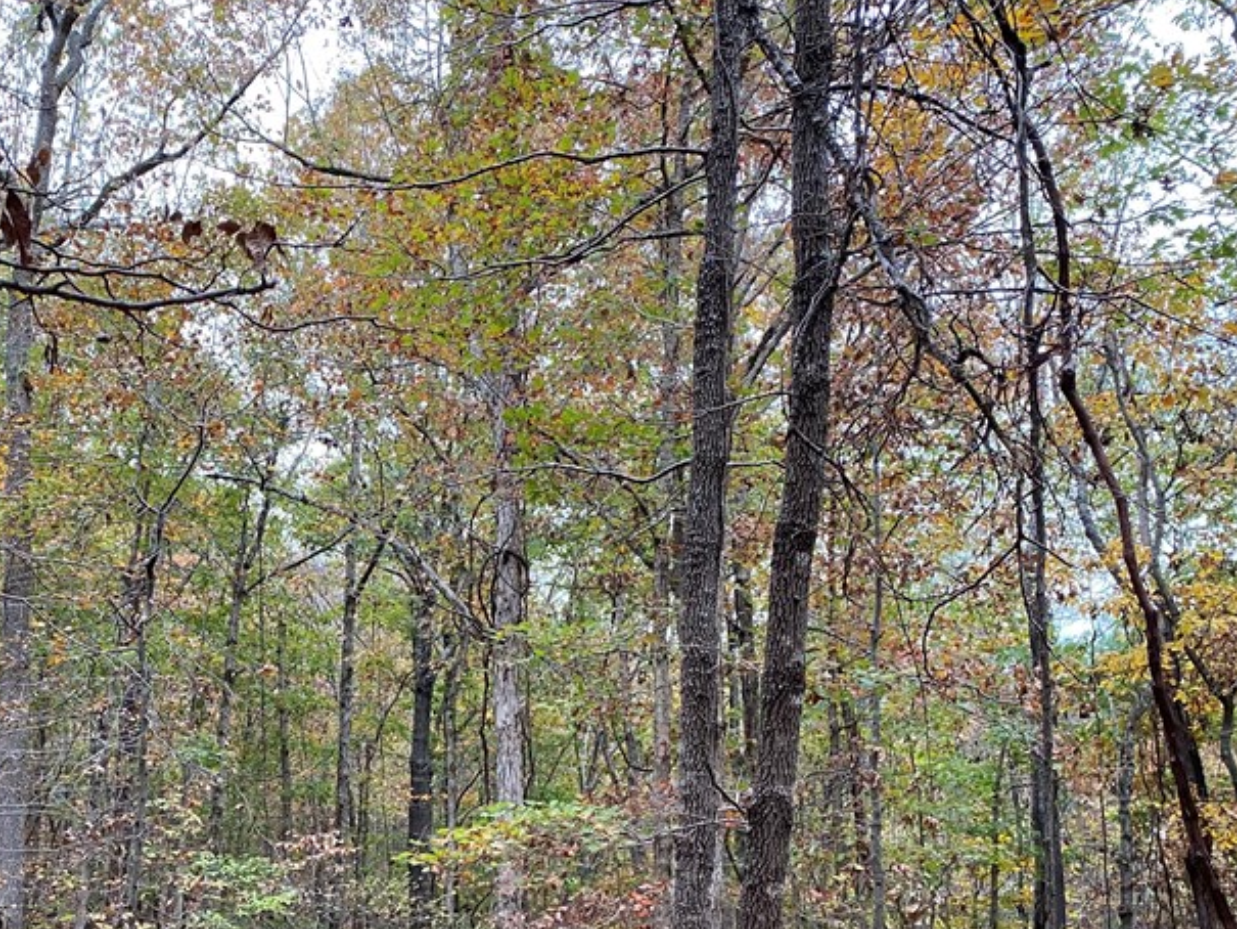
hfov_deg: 41.3
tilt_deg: +5.7
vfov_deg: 32.2
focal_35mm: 44
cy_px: 708
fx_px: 1573
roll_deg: -1.3
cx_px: 268
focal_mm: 4.25
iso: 125
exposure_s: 1/93
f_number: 1.8
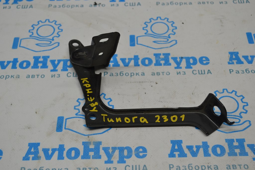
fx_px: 404
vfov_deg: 23.8
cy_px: 85
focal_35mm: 57
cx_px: 128
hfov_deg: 35.0
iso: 320
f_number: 5.6
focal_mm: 38
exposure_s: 1/125
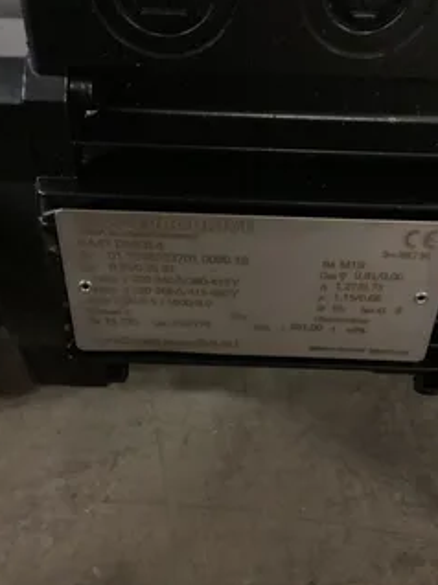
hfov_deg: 36.7
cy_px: 243
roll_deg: +0.7
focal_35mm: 39
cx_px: 243
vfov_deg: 47.7
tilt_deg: -36.6
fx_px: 659
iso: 800
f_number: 2.4
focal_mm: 3.3
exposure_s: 1/17
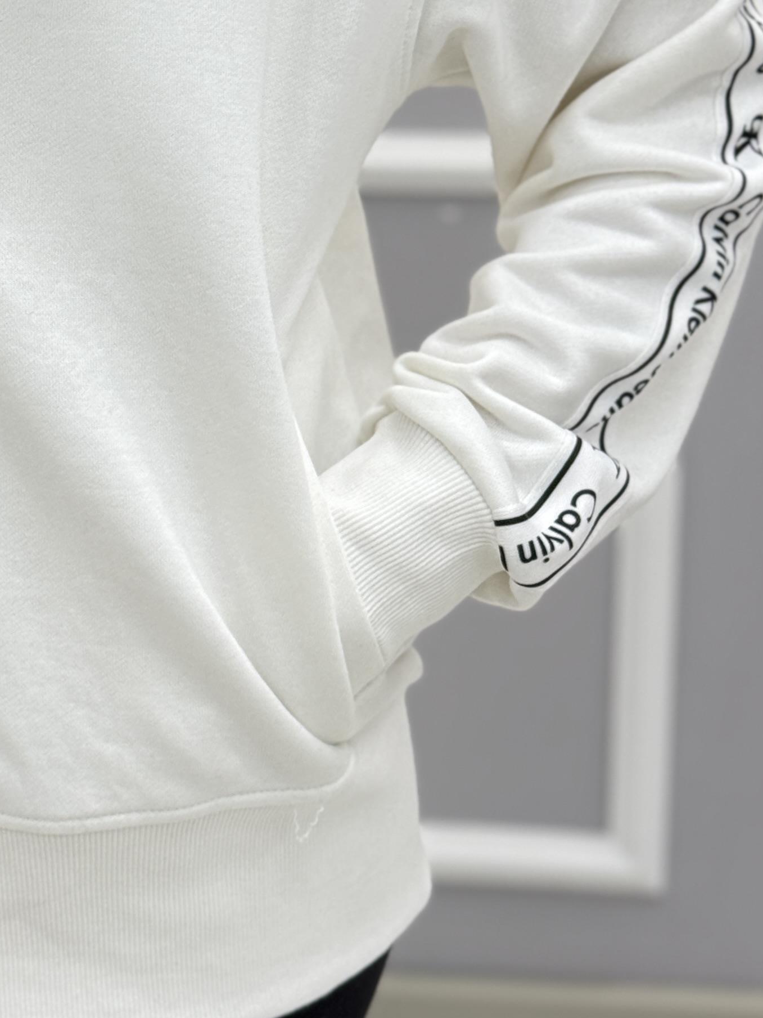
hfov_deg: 13.6
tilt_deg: -14.3
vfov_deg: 18.2
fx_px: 3144
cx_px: 1
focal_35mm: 107
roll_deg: +0.3
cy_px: 162
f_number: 1.78
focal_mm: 6.76
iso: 80
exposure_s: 1/161
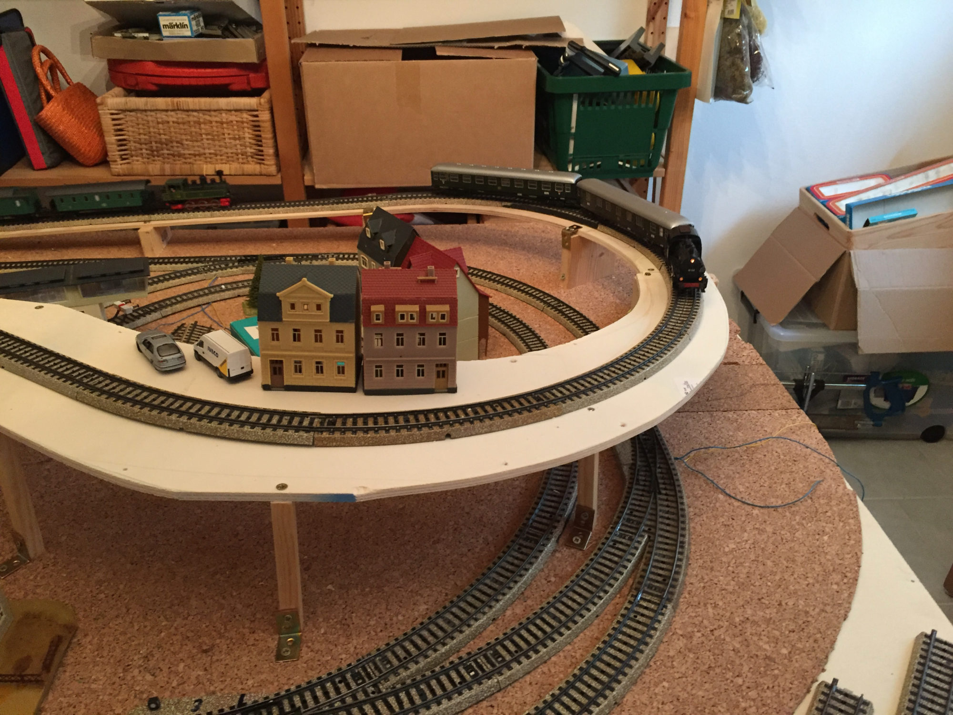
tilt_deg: -29.1
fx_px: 798
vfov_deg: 48.2
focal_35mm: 29
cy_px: 358
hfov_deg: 61.7
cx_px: 476
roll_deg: -1.1
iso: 250
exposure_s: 1/33
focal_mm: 4.15
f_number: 2.2
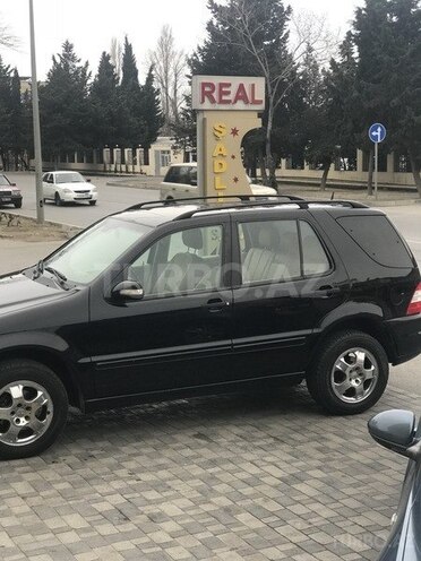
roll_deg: +1.0
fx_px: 924
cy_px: 280
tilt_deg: -9.2
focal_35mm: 57
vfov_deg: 33.8
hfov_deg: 25.7
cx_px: 210
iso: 32
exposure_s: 1/50
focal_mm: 6.6
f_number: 2.8
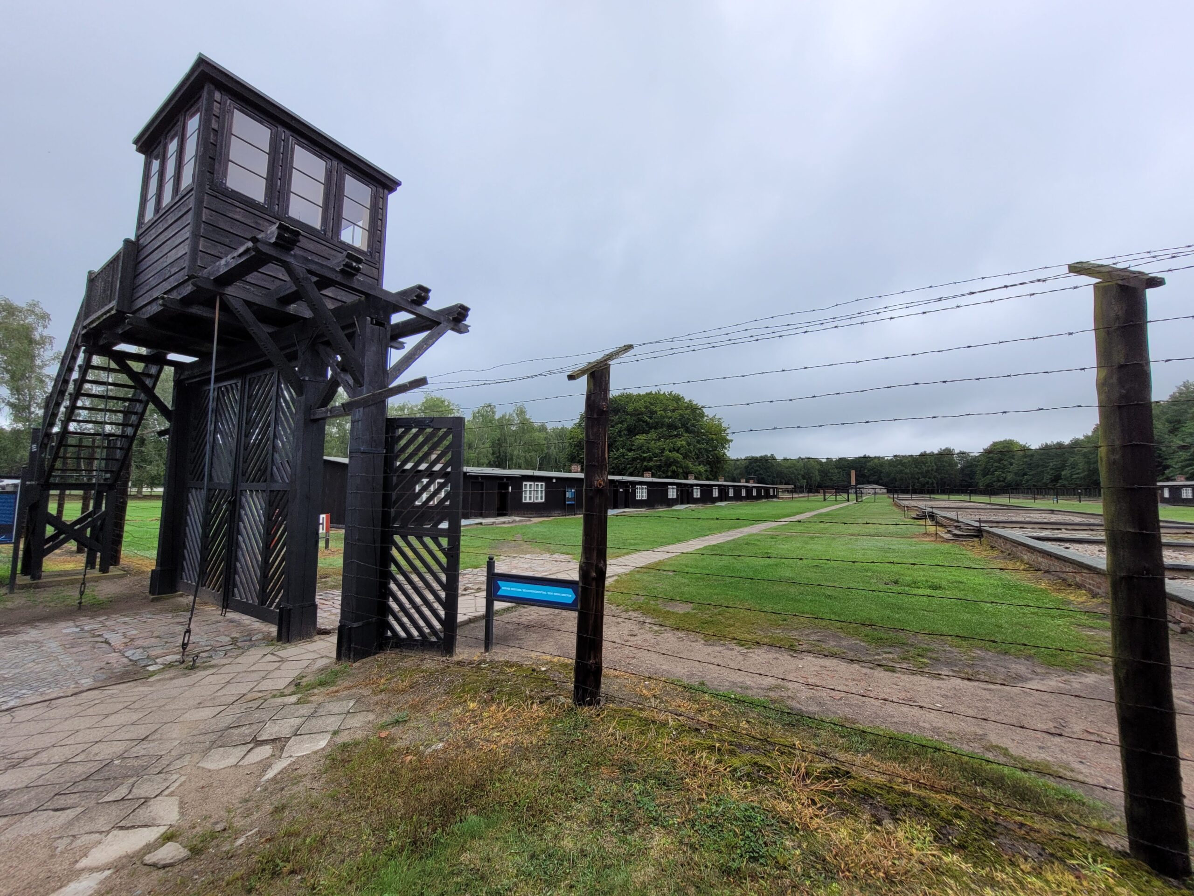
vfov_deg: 89.9
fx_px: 448
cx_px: 597
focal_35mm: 13
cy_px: 448
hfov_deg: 106.2
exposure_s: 1/179
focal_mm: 1.74
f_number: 2.2
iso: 40
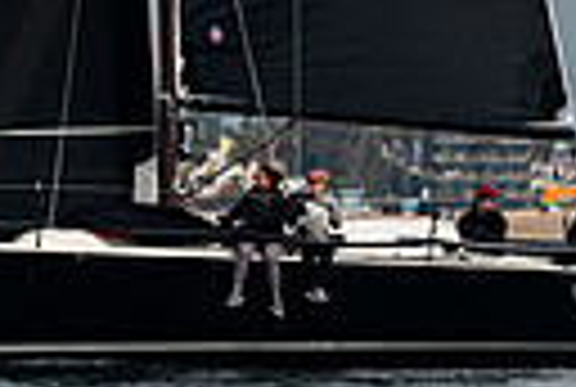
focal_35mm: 1089
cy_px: -347
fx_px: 17465
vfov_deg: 1.3
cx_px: -42
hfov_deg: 1.9
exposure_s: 1/6400
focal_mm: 190
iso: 400
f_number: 5.6
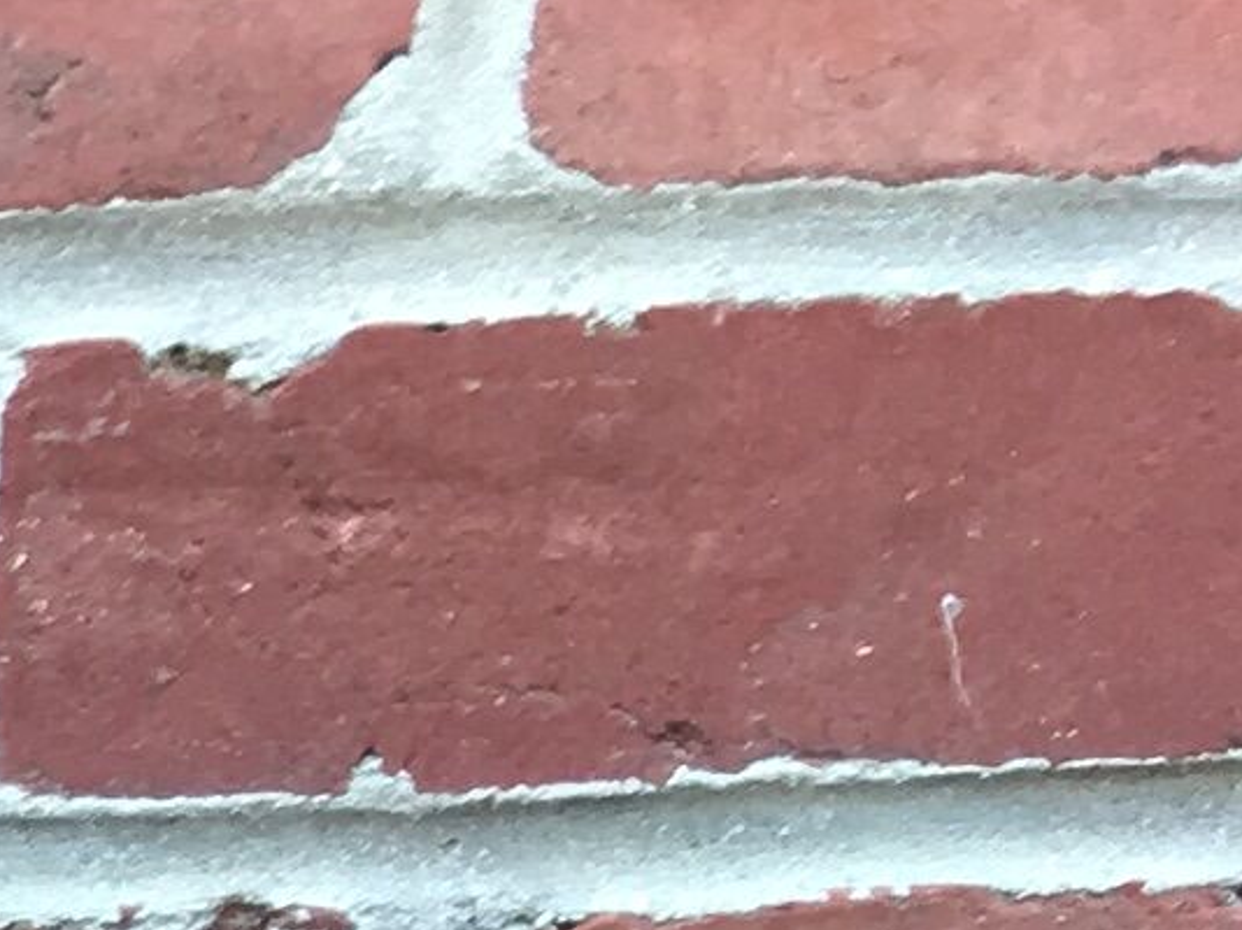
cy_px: 3046
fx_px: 7854
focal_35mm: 219
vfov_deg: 6.1
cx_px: -3219
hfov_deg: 7.3
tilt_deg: -19.3
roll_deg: +5.1
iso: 25
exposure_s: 1/50
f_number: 2.2
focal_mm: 4.15
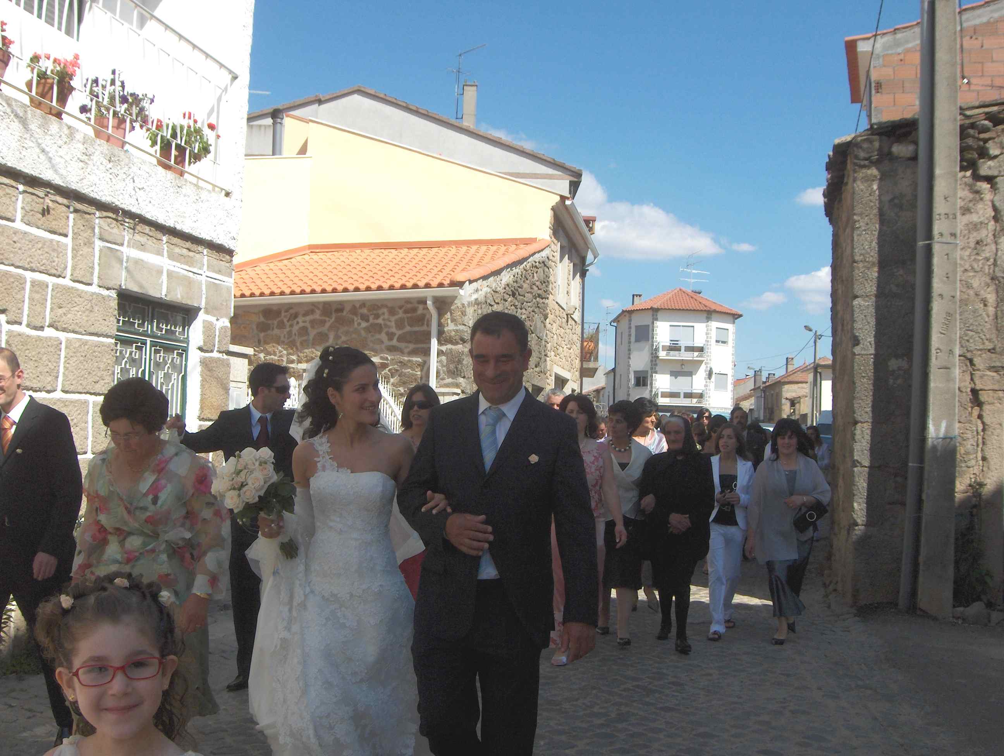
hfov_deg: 47.8
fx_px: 1133
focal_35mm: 39
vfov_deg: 36.9
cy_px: 378
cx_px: 502
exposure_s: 1/847
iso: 100
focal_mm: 8
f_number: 4.8
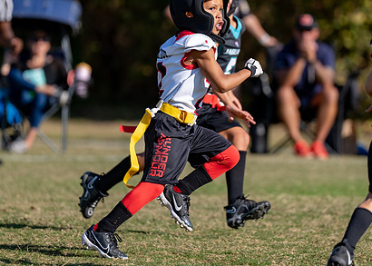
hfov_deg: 5.9
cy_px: 72
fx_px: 3593
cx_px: 210
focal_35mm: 340
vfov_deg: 4.2
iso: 100
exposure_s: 1/2500
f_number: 2.8
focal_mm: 200
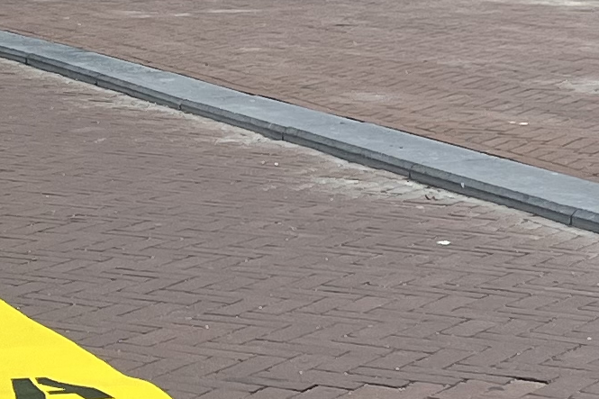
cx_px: 11
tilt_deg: -7.3
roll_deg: +1.1
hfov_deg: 12.4
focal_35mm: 164
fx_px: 2728
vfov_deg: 8.4
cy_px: 184
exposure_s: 1/1698
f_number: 1.5
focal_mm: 5.7
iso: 50
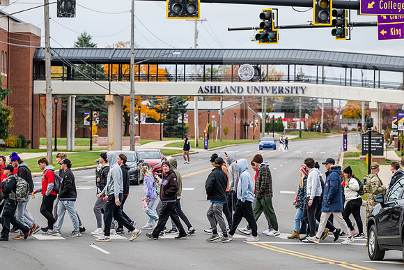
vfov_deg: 7.4
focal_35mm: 185
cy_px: 135
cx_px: 202
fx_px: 2076
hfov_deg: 11.1
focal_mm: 185
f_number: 5.6
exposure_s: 1/500
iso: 500
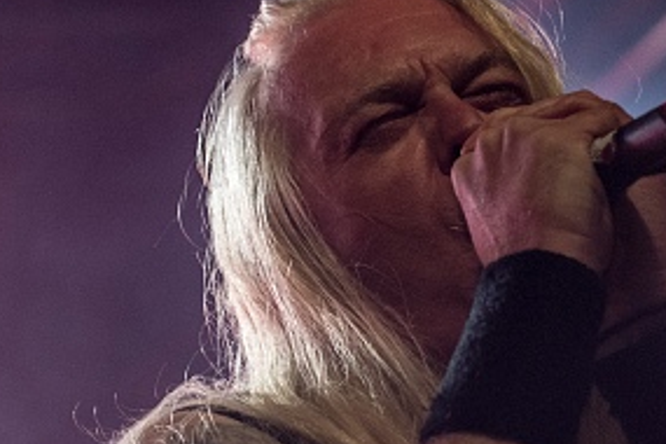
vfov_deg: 5.2
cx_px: 694
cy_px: 418
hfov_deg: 7.7
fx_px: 4902
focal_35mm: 265
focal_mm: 70
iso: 1600
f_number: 2.8
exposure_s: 1/100
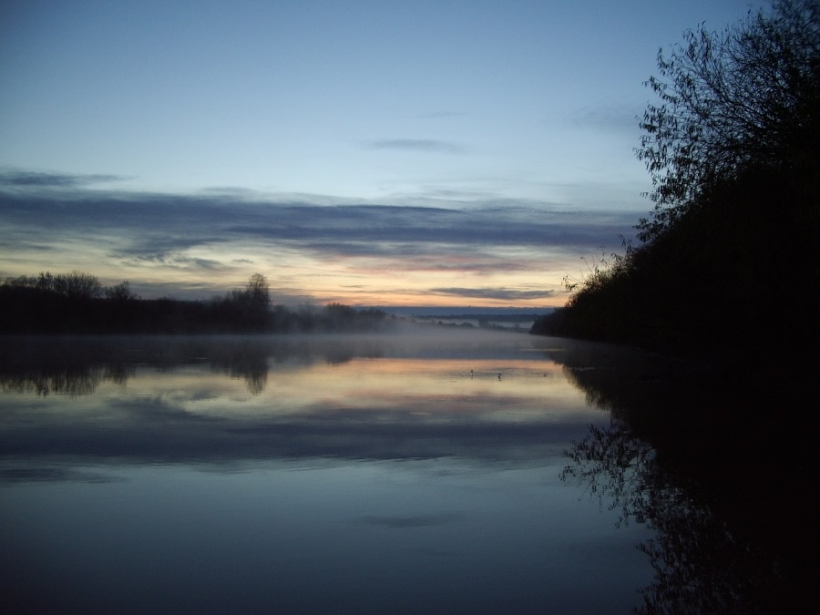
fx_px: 829
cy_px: 308
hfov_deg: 52.6
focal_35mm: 35
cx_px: 410
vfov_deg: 40.7
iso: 100
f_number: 2.6
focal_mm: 5.8
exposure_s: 1/100
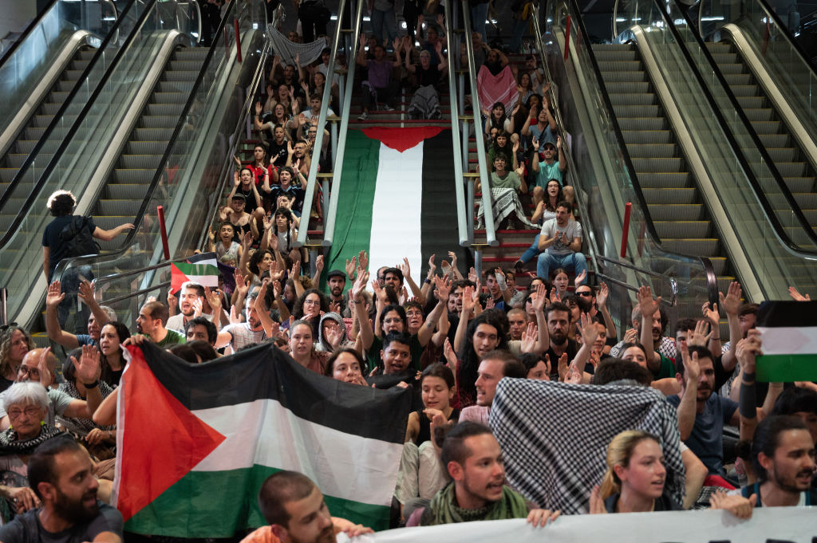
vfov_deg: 29.8
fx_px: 1020
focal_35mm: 45
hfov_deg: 43.6
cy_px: 272
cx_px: 408
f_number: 4
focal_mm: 45
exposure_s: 1/400
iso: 3200
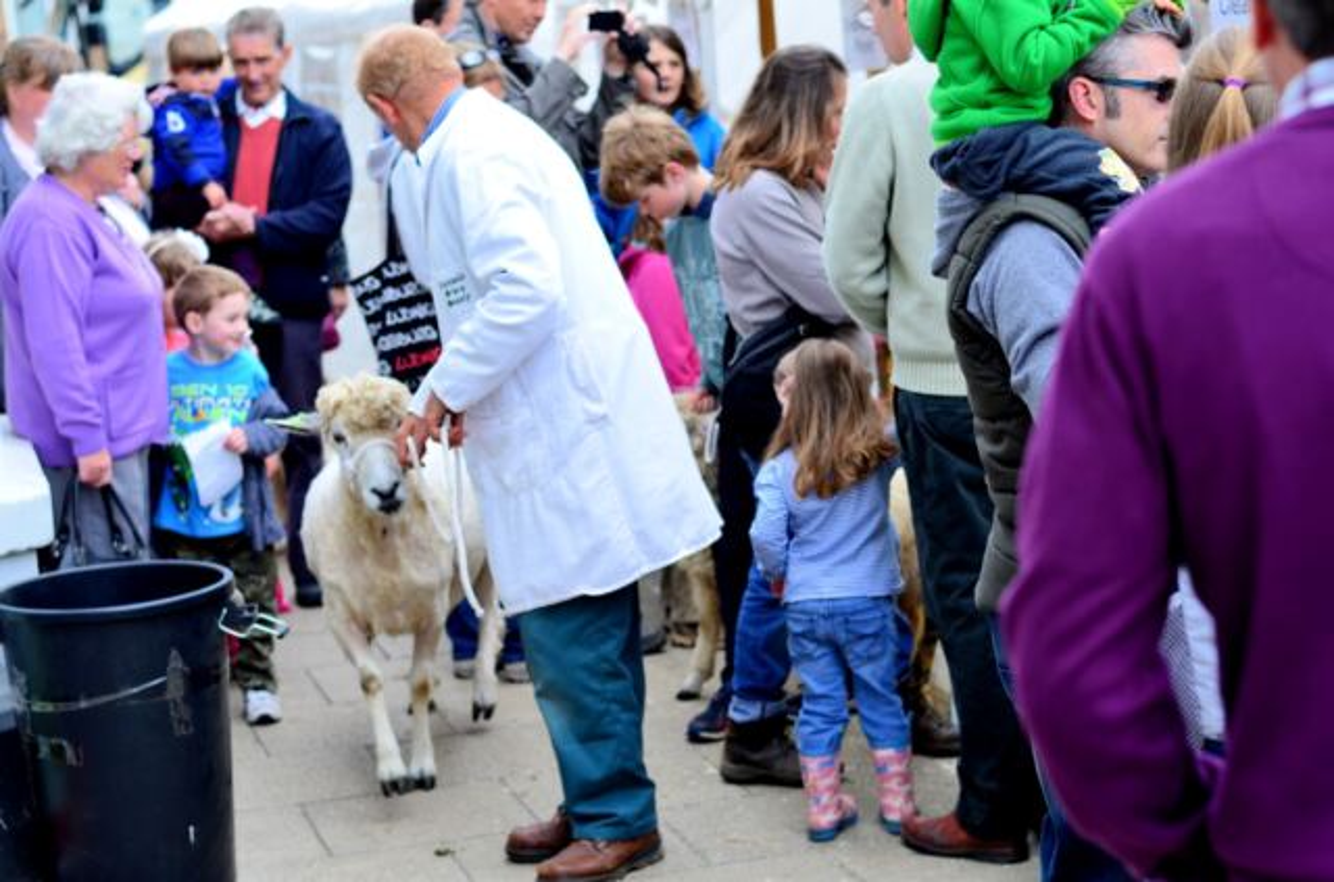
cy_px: 441
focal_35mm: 75
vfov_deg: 18.1
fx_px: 2772
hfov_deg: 27.1
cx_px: 667
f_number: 2.8
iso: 200
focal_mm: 50
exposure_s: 1/500
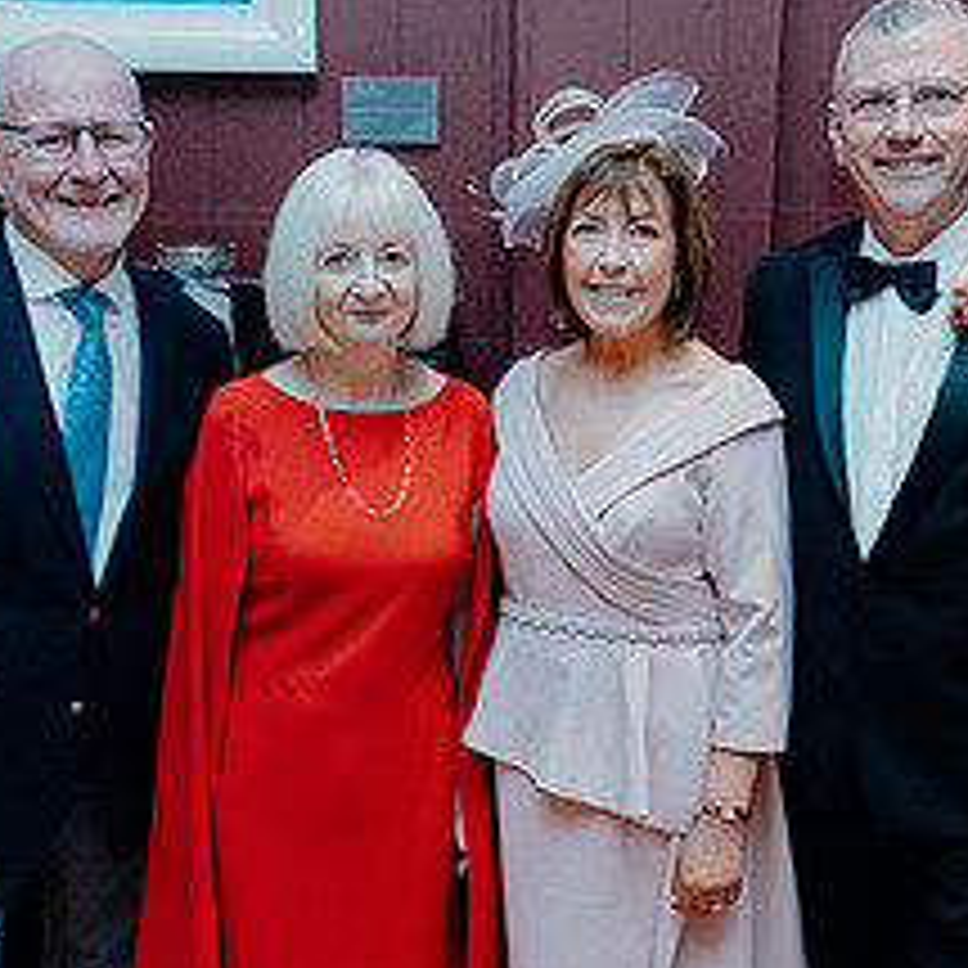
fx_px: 1740
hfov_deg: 31.1
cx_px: 518
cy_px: 709
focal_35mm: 55
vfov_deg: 30.6
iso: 3200
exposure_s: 1/160
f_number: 3.5
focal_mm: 24
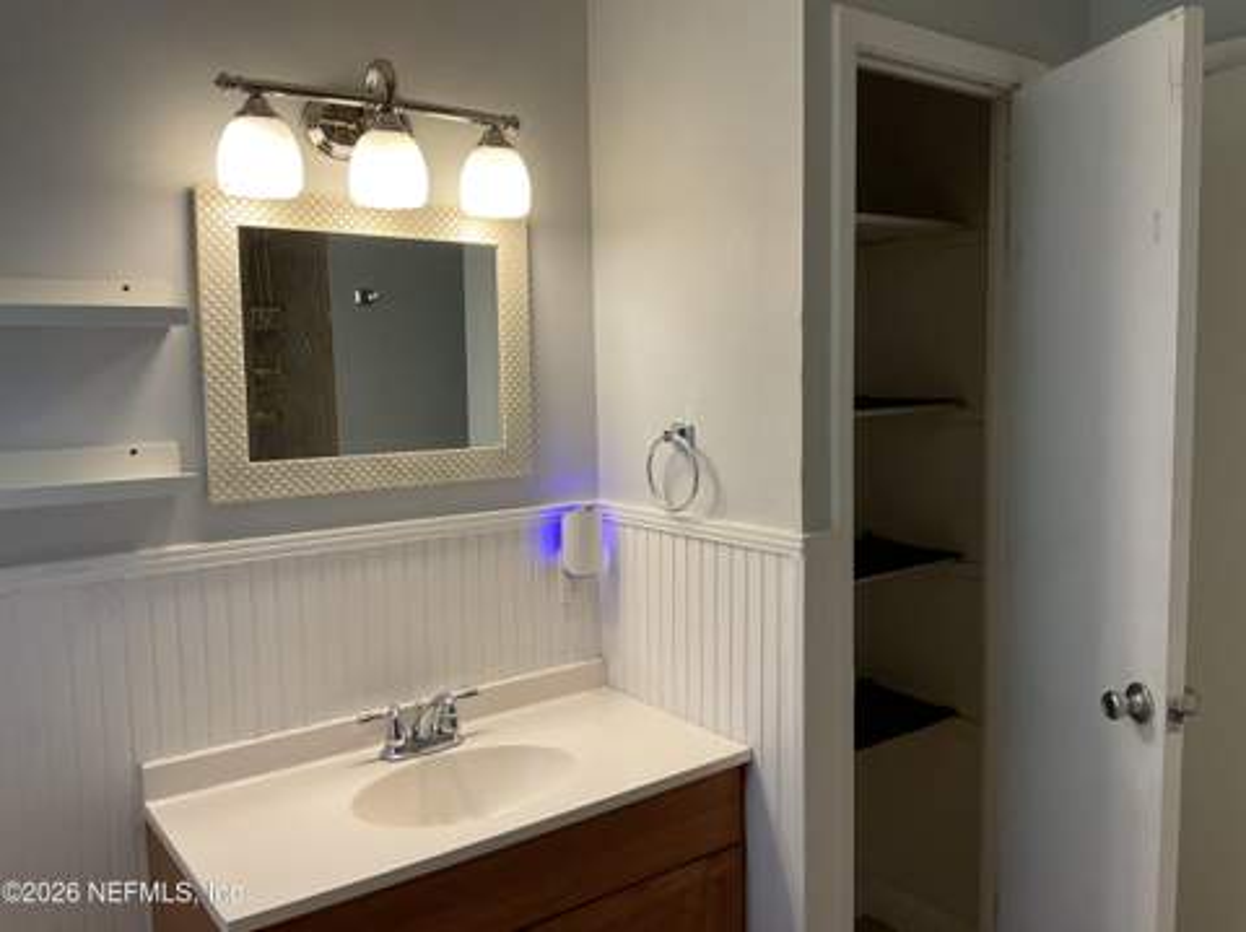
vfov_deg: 48.2
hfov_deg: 61.7
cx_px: 623
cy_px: 466
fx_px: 1043
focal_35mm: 29
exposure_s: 1/60
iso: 64
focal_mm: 3
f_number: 1.8
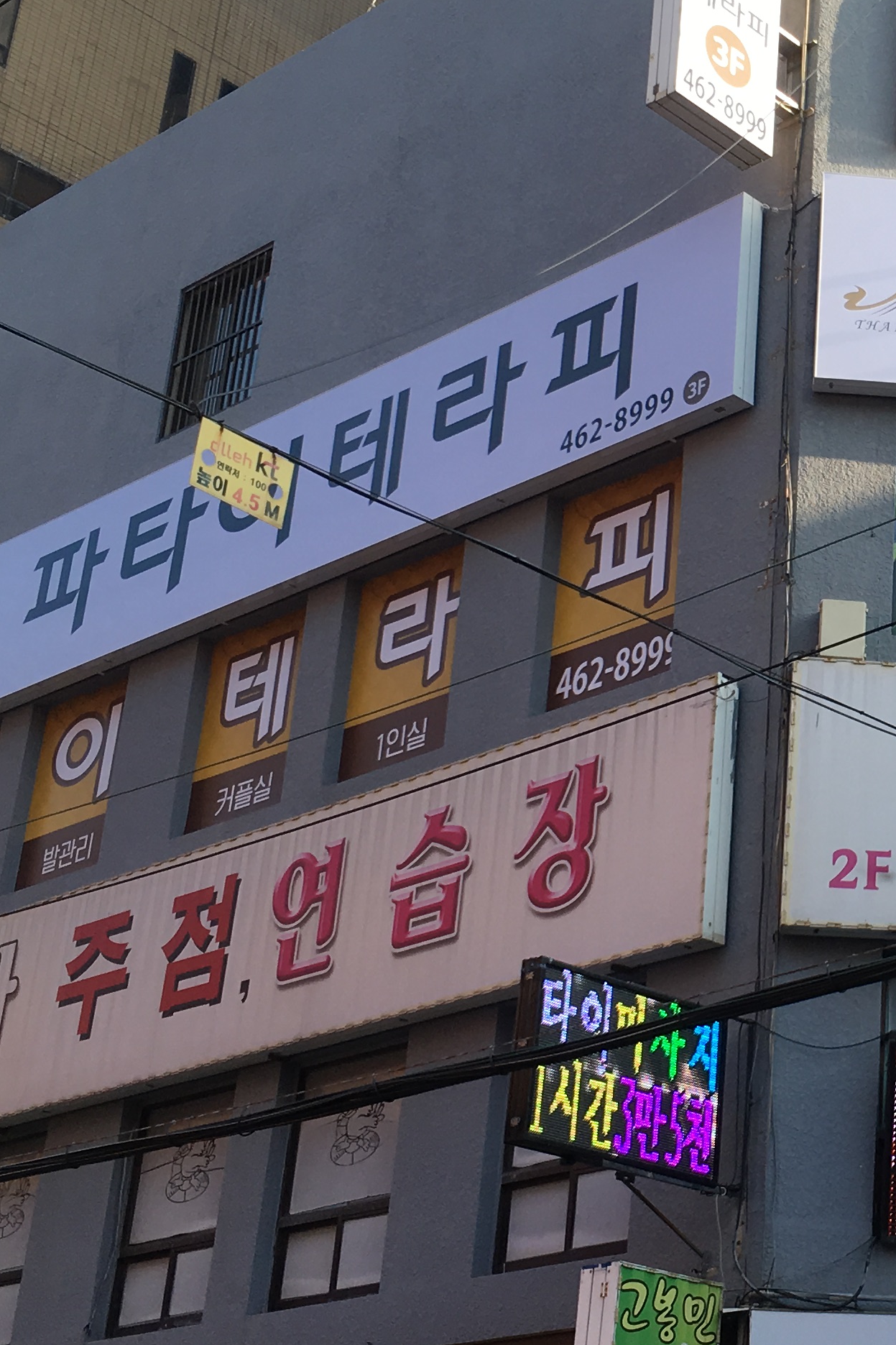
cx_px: 1022
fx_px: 2427
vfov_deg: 30.9
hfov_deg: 19.9
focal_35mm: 65
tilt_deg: +24.8
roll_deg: -1.9
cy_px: 566
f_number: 2.2
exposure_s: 1/330
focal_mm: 4.15
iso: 25
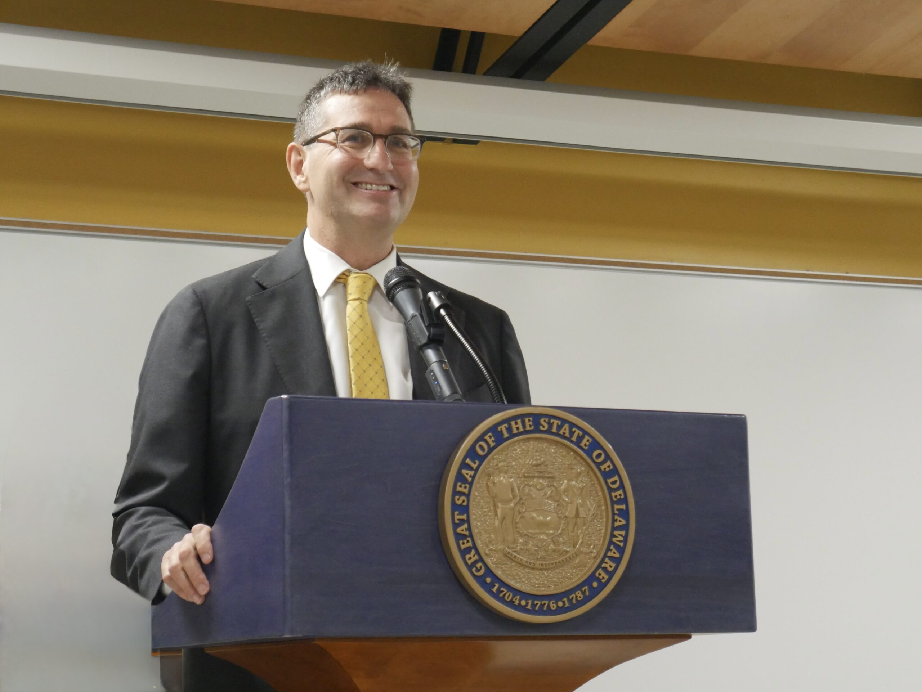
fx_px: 2238
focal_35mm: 84
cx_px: 461
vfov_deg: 17.6
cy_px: 346
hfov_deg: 23.3
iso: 3200
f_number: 5.6
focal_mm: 42
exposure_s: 1/60
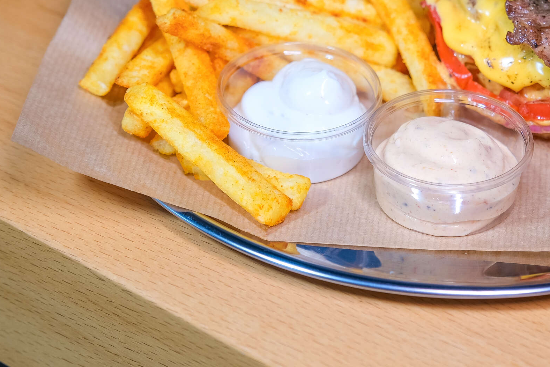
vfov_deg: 8.7
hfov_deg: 12.9
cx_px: 455
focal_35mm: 158
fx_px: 2414
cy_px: 76
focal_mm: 55
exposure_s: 1/200
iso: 250
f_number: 3.2
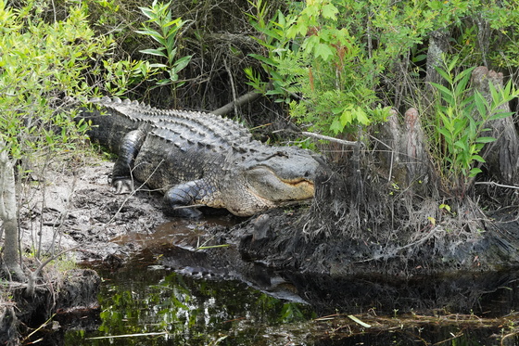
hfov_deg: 13.1
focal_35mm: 157
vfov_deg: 8.7
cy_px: 173
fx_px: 2263
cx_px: 260
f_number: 13
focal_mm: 157
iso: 3200
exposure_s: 1/500
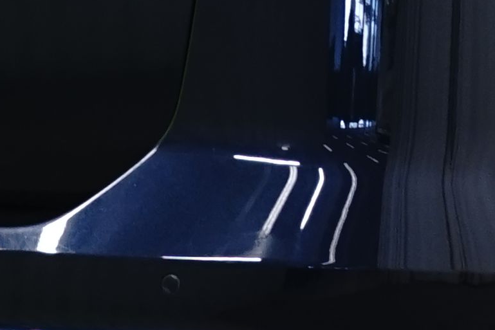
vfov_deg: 2.5
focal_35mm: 546
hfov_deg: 3.8
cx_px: 792
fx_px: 7508
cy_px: -241
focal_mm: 70
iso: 500
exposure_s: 1/6
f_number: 8
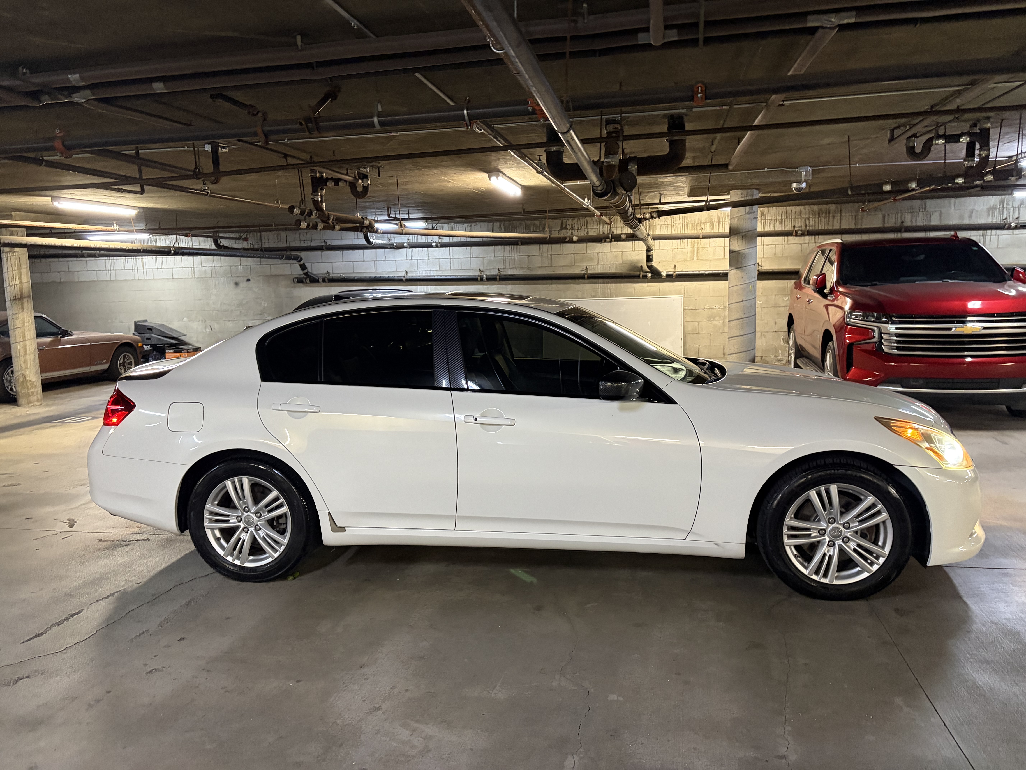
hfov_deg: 67.3
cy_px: 385
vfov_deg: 53.1
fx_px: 771
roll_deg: +1.0
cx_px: 513
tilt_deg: -5.3
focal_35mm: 26
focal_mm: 5.96
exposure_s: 1/40
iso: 400
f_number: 1.6
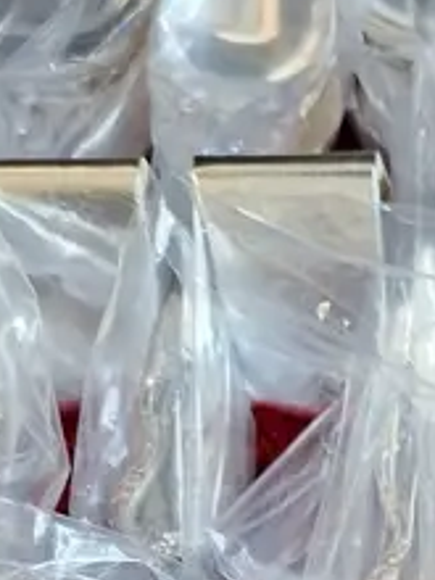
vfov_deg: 14.6
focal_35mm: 107
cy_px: 1223
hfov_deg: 12.6
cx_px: 772
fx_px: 1793
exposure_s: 1/50
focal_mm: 5.54
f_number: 1.8
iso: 320
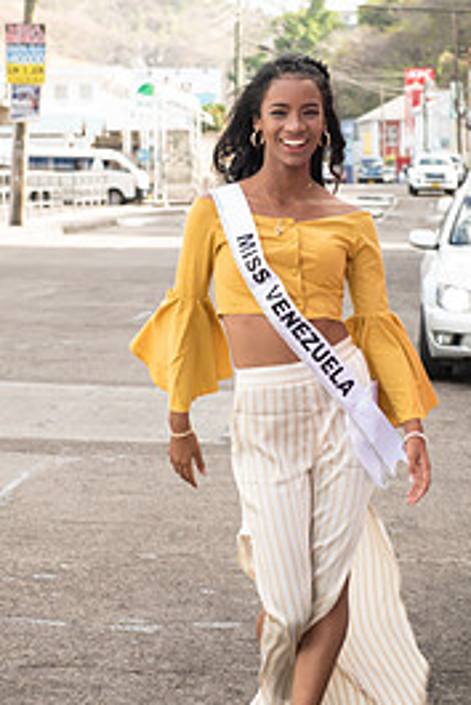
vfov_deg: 18.3
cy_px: 338
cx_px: 250
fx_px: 2195
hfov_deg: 12.2
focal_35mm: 112
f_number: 5.6
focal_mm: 66
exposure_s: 1/125
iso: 200
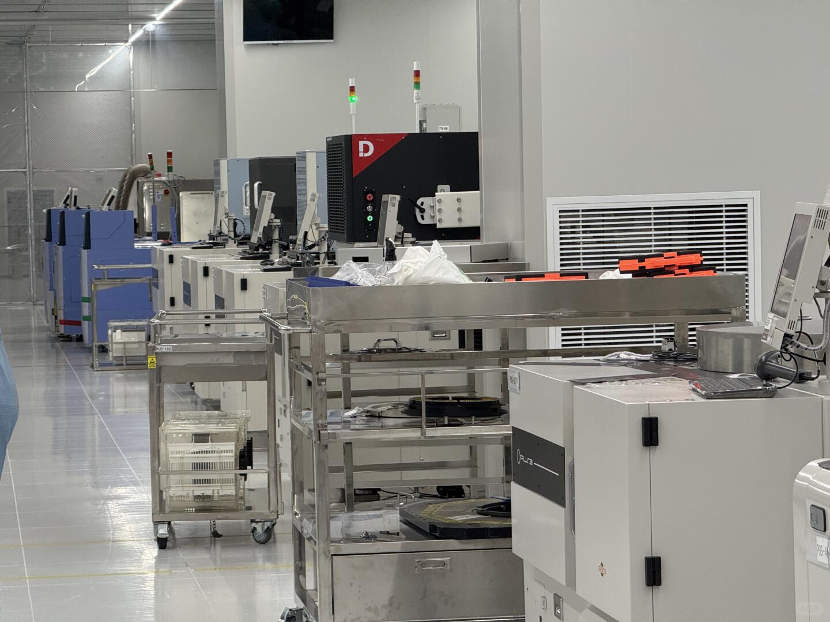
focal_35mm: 120
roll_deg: +1.0
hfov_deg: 16.4
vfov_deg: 12.3
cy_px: 311
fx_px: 2877
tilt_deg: -2.5
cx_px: 415
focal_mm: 15.66
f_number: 2.8
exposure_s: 1/99
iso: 250
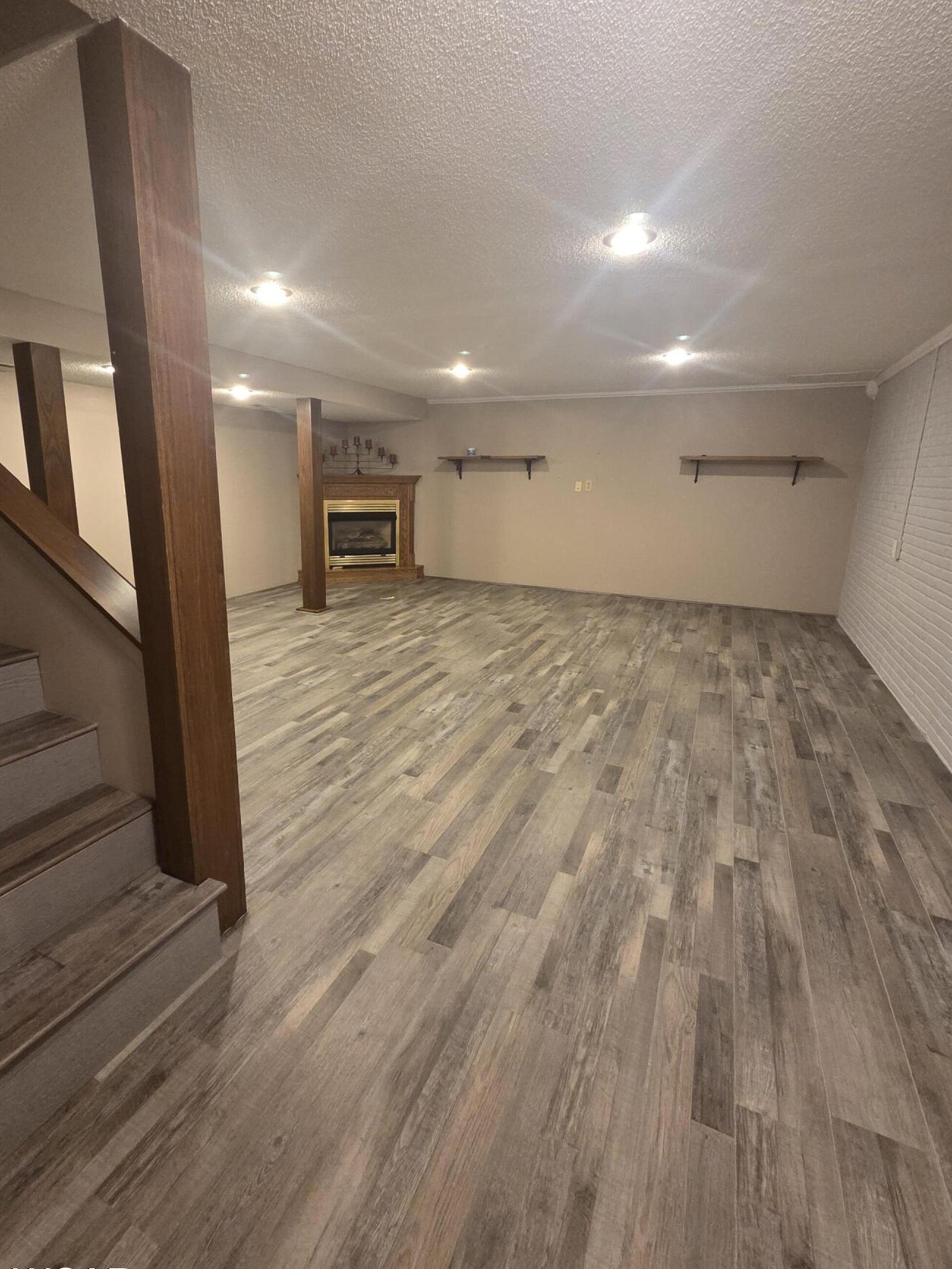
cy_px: 619
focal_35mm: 15
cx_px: 424
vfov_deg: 98.1
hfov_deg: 81.5
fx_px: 550
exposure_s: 1/60
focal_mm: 2.2
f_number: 2.2
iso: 800
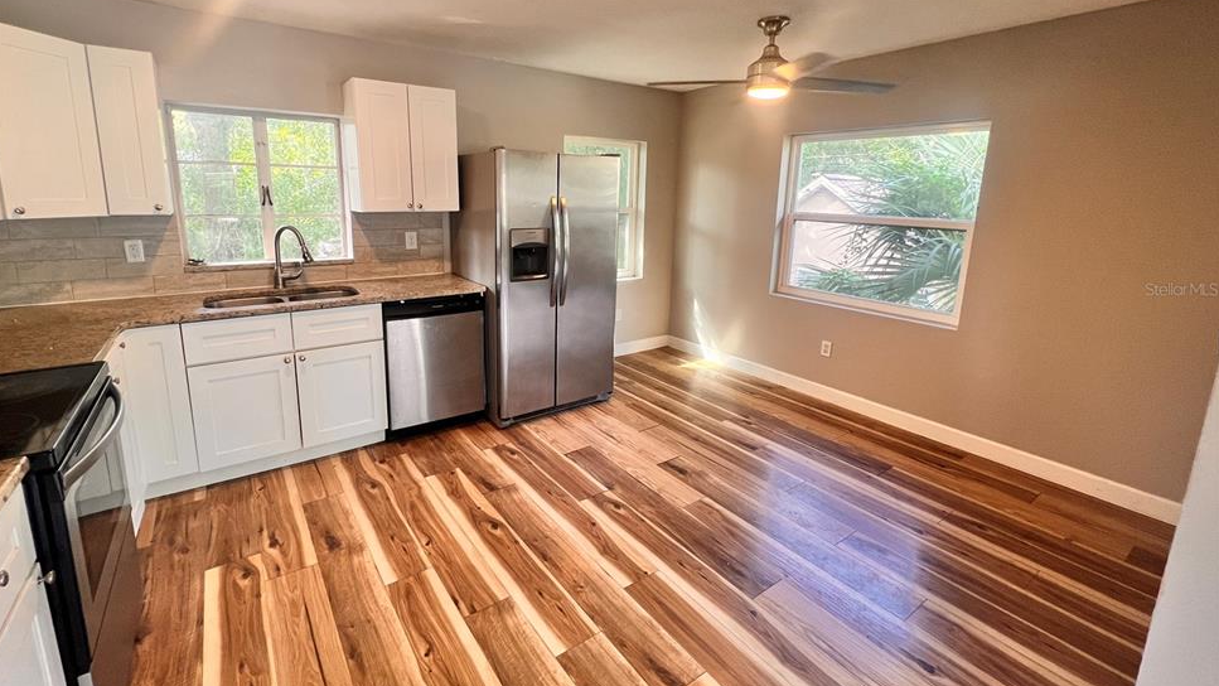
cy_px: 289
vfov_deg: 70.1
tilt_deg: -11.6
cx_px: 576
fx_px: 485
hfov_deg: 102.9
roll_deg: -0.3
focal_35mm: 15
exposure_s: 1/60
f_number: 1.8
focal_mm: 1.57
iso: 160
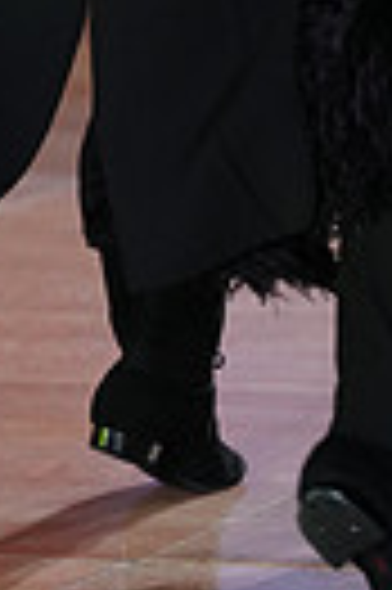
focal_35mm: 664
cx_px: 588
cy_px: -261
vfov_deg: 3.1
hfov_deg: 2.1
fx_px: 10873
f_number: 2.8
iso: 1600
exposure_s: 1/500
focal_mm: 150
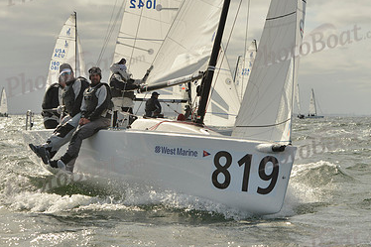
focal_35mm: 121
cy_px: 110
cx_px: 197
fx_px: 1246
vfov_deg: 11.3
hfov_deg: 16.9
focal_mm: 78
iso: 400
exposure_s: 1/2000
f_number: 10
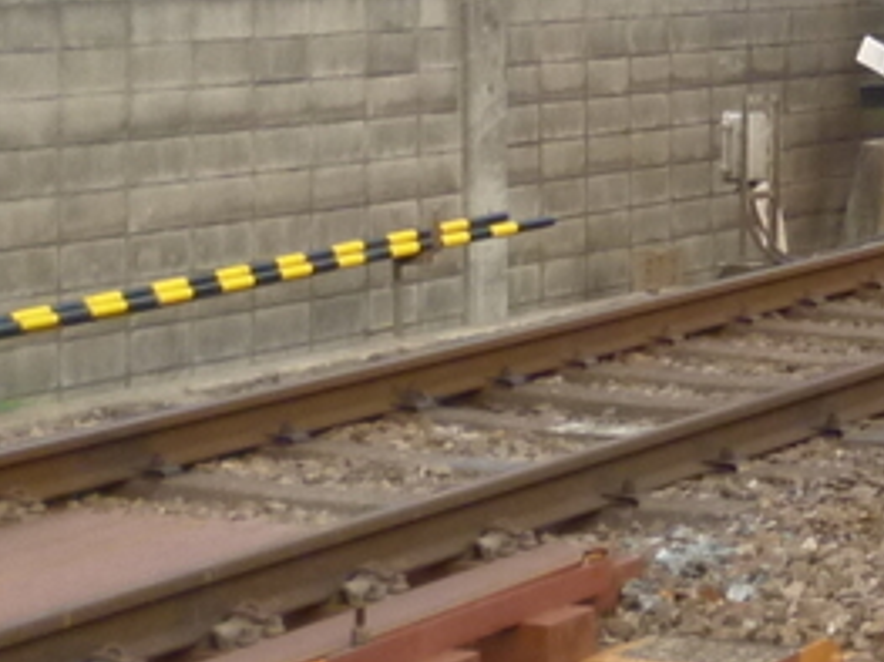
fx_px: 3267
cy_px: -131
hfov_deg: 14.3
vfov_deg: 11.3
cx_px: 1358
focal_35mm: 128
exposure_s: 1/250
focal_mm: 5
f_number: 3.1
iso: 200
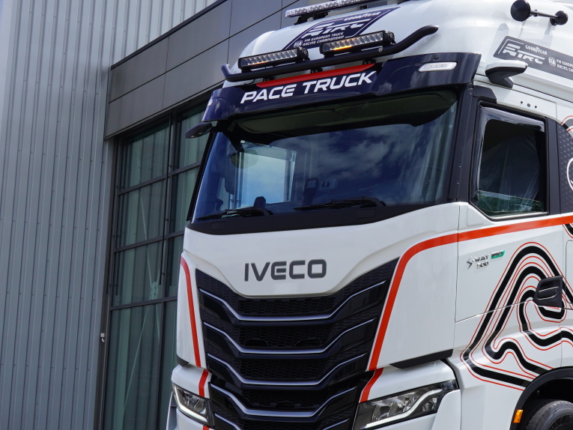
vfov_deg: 17.7
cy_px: 246
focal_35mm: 83
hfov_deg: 23.1
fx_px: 1378
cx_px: 479
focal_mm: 23
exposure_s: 1/160
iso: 100
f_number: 10
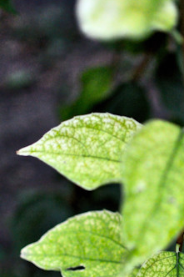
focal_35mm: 107
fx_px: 821
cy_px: 223
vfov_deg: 18.9
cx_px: 174
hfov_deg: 12.7
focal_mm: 35
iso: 1600
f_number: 1.8
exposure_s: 1/200
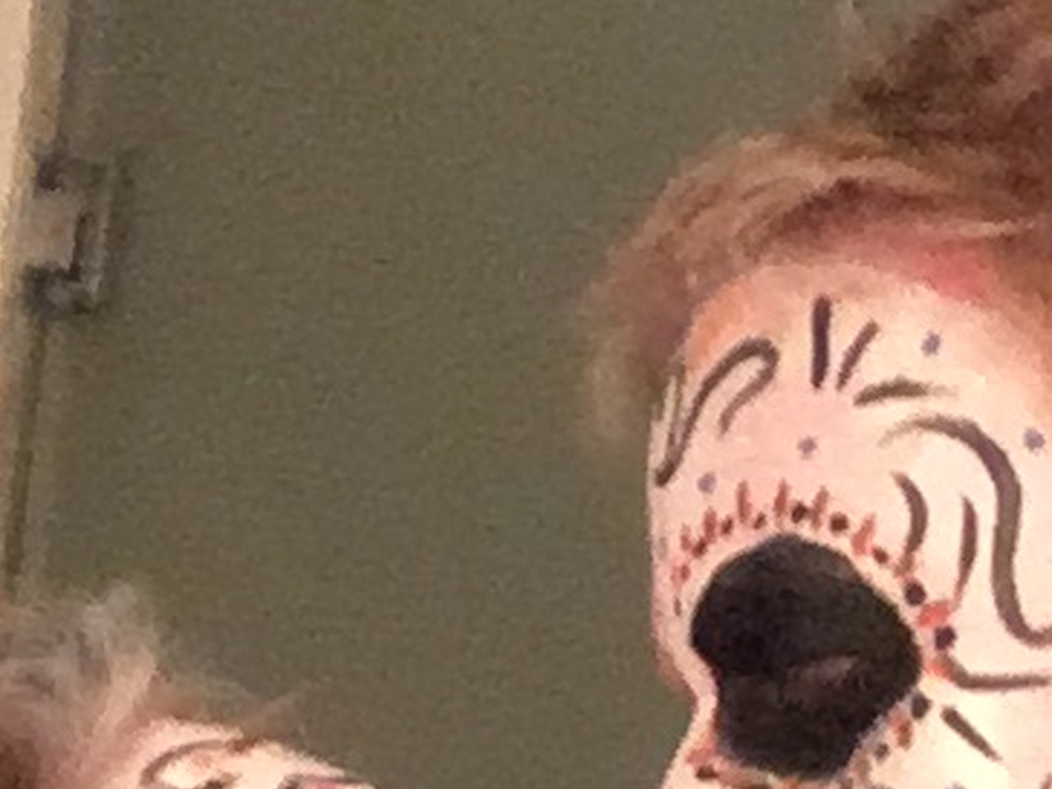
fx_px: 3313
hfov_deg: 18.0
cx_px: 546
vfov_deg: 13.3
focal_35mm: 109
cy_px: 870
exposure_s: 1/15
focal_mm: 2.15
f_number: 2.4
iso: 800
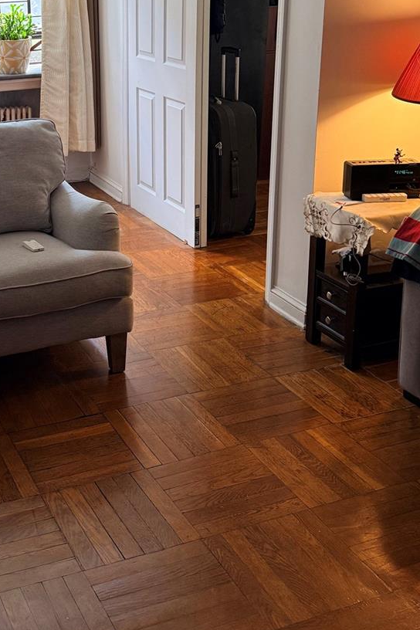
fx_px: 822
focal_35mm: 47
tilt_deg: -14.9
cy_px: 168
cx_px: 38
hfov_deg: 27.6
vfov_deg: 40.9
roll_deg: +2.3
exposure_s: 1/60
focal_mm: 6.76
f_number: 1.78
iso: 160
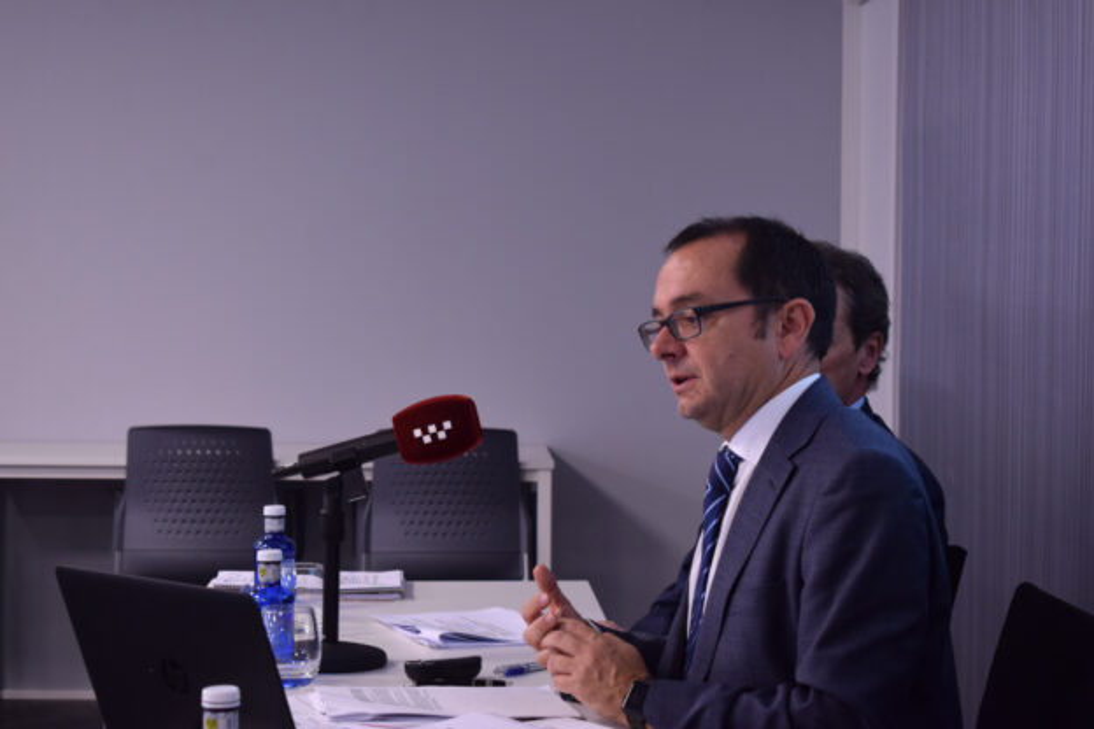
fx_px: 2507
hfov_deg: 24.6
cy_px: 364
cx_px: 547
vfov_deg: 16.6
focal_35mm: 82
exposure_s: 1/30
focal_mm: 55
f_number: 5.6
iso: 400
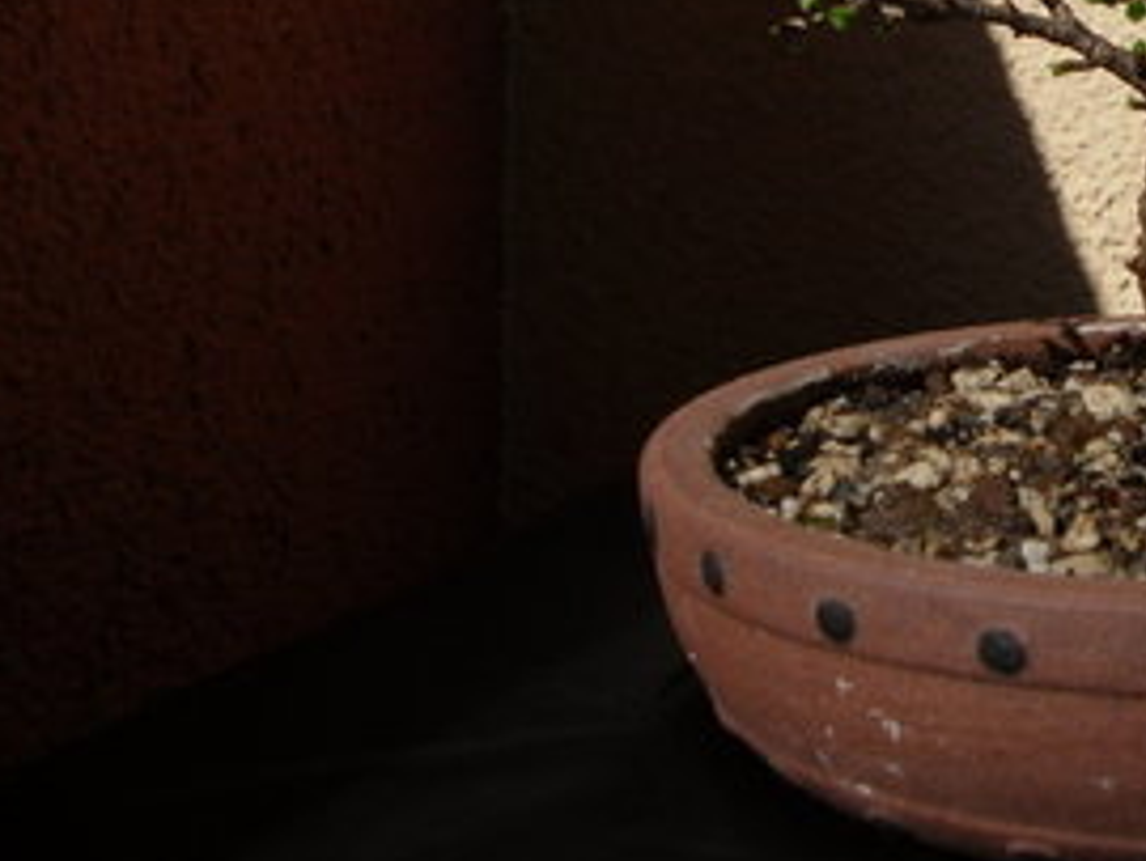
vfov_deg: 19.9
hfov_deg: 25.9
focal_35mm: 71
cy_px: -55
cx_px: 1159
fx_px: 2353
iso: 64
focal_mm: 5.8
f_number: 8.8
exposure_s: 1/160
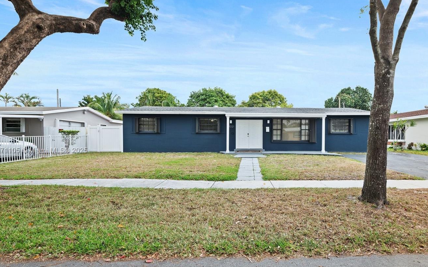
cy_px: 151
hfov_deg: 84.5
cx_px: 245
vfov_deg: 59.4
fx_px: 233
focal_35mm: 20
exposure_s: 1/125
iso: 200
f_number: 8
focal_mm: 16
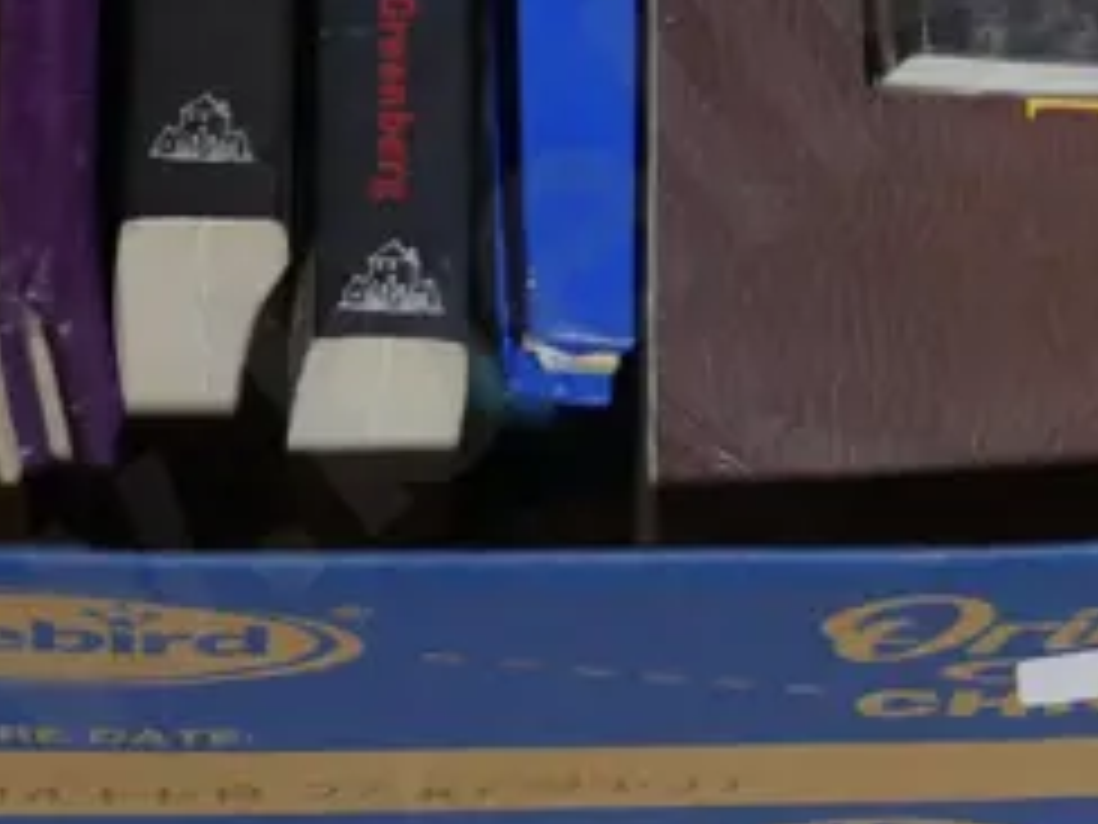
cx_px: 1296
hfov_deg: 8.6
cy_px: -290
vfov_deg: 6.5
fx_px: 7200
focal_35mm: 227
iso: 640
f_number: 5.3
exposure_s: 1/60
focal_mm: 27
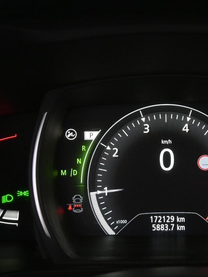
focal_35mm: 76
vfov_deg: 25.4
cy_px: 177
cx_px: 169
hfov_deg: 19.1
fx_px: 613
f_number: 4.5
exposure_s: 1/60
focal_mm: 27.5
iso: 2500
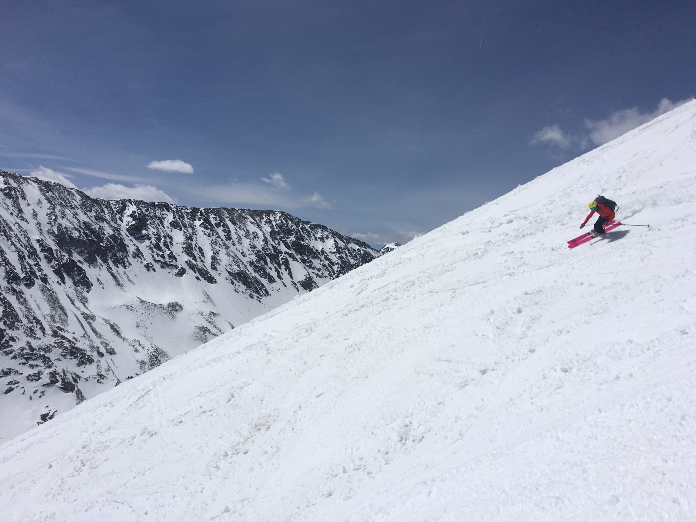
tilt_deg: +0.2
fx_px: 583
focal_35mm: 29
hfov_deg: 61.7
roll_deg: -6.6
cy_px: 261
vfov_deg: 48.2
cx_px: 348
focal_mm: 4.15
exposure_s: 1/8547
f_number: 2.2
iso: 25
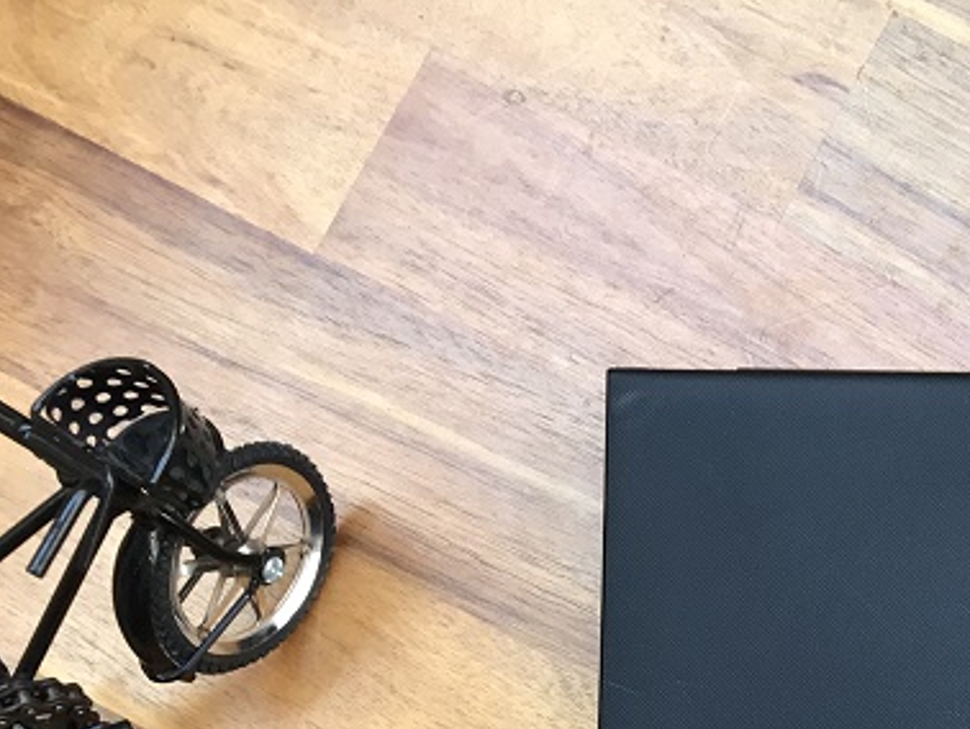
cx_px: 1137
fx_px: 2075
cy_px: 757
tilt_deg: -86.3
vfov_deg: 19.3
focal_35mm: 74
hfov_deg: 24.1
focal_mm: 3.99
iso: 25
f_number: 1.8
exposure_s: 1/50
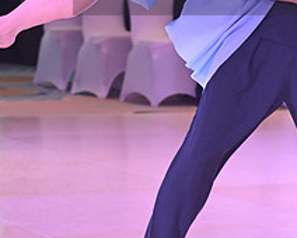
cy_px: -31
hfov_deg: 8.3
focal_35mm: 231
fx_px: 2032
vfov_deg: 6.7
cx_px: 267
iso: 5000
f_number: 6.3
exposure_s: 1/400
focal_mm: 90
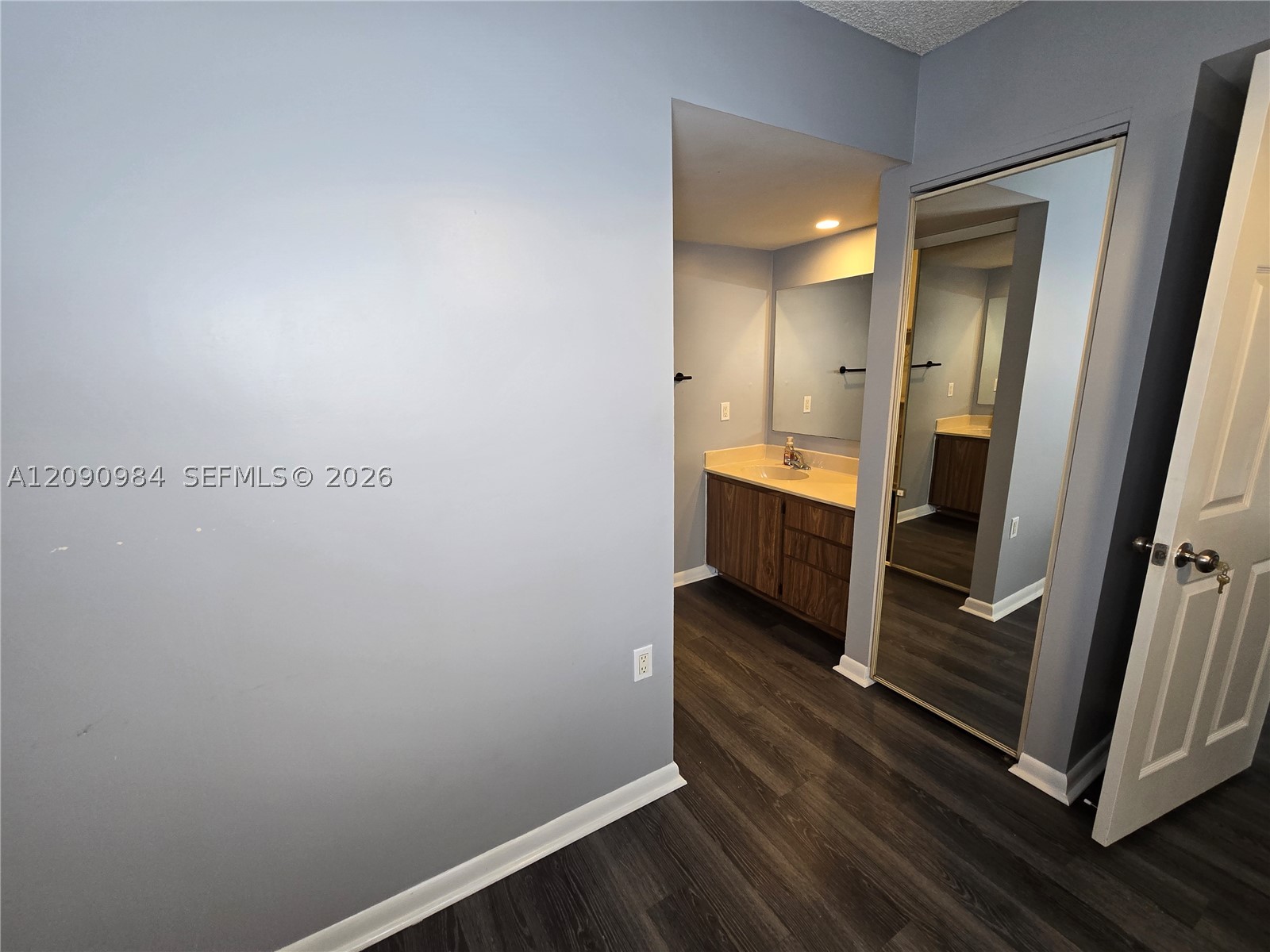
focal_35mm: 13
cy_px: 476
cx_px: 635
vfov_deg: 89.9
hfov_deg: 106.2
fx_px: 477
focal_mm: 2.2
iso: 160
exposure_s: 1/60
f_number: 2.2
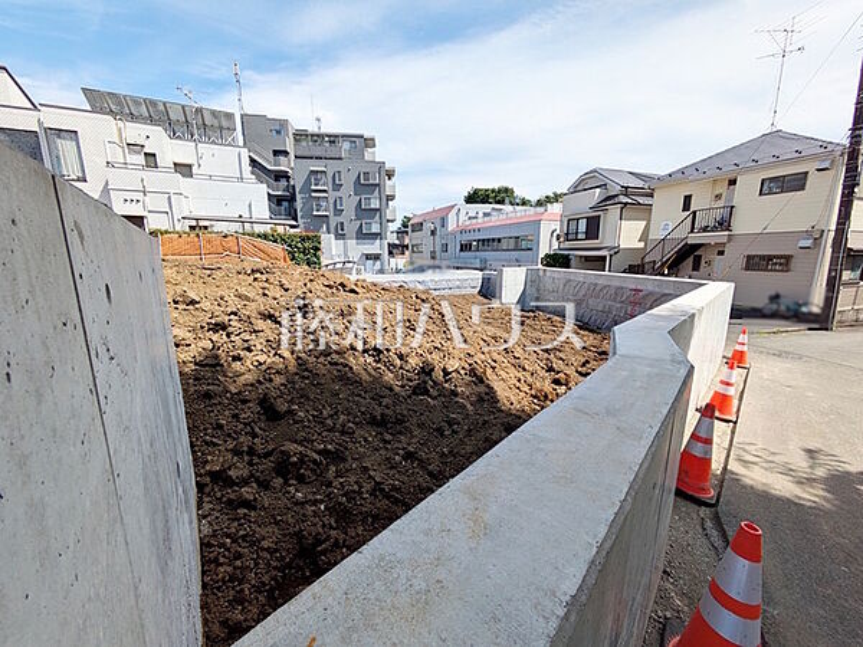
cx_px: 432
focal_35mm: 14
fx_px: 349
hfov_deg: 102.1
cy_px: 324
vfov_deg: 85.7
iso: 50
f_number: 2.2
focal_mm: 1.83
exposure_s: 1/1783
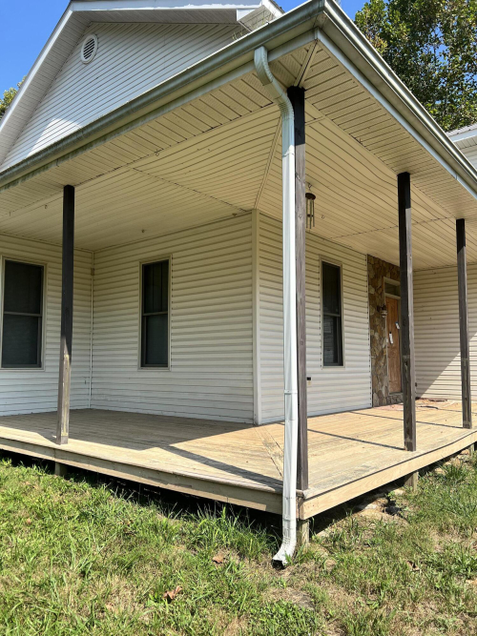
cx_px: 238
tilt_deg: +6.5
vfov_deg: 67.3
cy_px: 318
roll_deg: +0.8
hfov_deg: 53.0
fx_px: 478
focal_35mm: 26
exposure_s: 1/2762
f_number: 1.5
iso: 50
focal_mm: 5.7
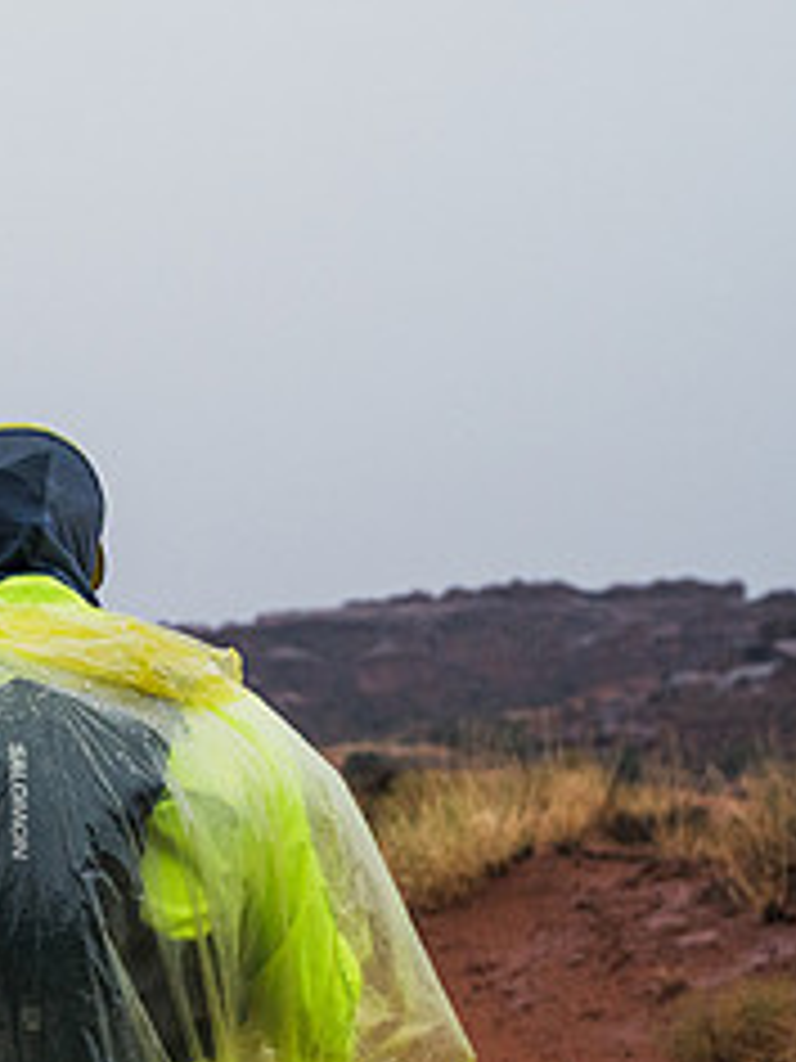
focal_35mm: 84
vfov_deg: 23.0
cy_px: 848
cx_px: -301
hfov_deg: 16.4
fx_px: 2575
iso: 2000
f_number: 2.8
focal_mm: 35
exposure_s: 1/500
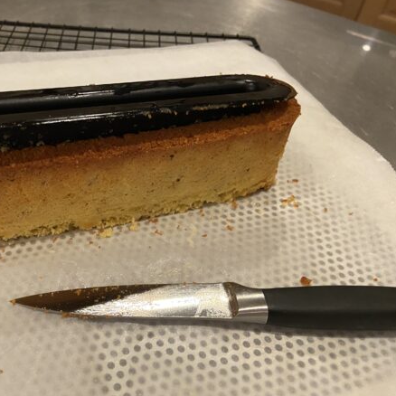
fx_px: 453
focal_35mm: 35
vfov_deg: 47.2
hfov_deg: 45.7
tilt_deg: -43.5
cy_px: 189
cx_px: 104
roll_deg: -3.4
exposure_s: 1/33
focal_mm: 4.25
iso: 400
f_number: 1.8
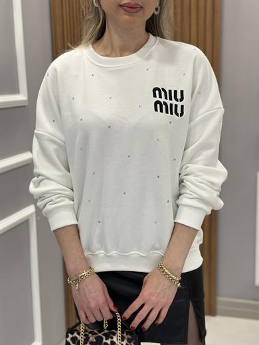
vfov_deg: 39.7
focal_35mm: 48
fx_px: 479
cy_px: 172
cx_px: 130
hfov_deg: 30.3
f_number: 1.78
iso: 100
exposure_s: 1/100
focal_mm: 6.86
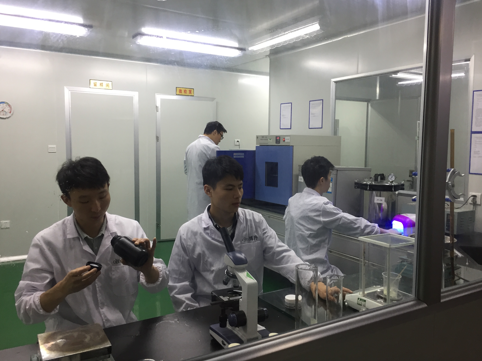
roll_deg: -0.8
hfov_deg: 60.0
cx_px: 245
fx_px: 418
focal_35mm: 30
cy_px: 175
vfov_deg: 46.8
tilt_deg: -3.6
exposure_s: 1/33
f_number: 2.2
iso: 100
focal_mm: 4.15
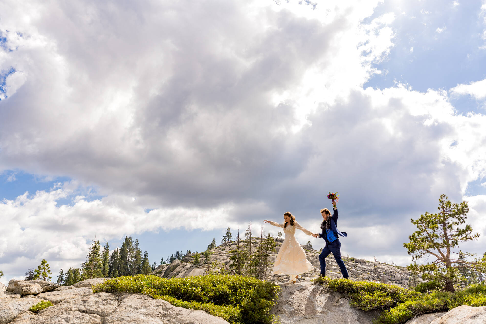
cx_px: 243
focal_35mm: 35
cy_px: 162
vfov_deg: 37.9
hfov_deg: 54.4
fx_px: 473
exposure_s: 1/1250
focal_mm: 35
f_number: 5
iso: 160
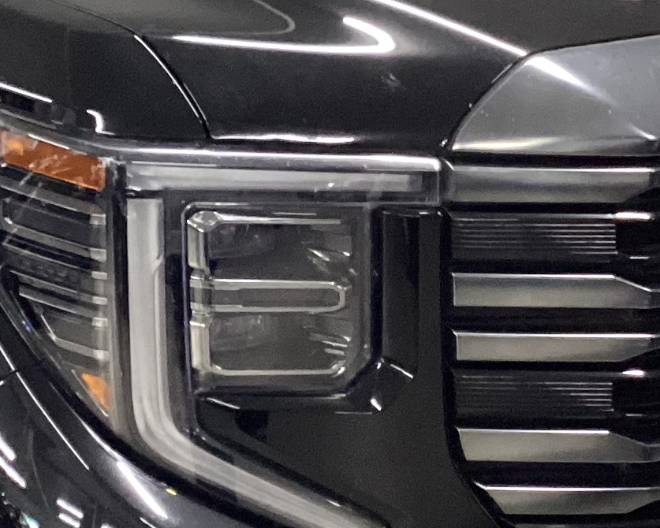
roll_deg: +0.3
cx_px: 165
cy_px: 225
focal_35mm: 118
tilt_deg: -14.8
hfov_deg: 16.2
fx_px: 2305
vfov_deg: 13.1
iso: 320
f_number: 2.4
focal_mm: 3.3
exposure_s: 1/33
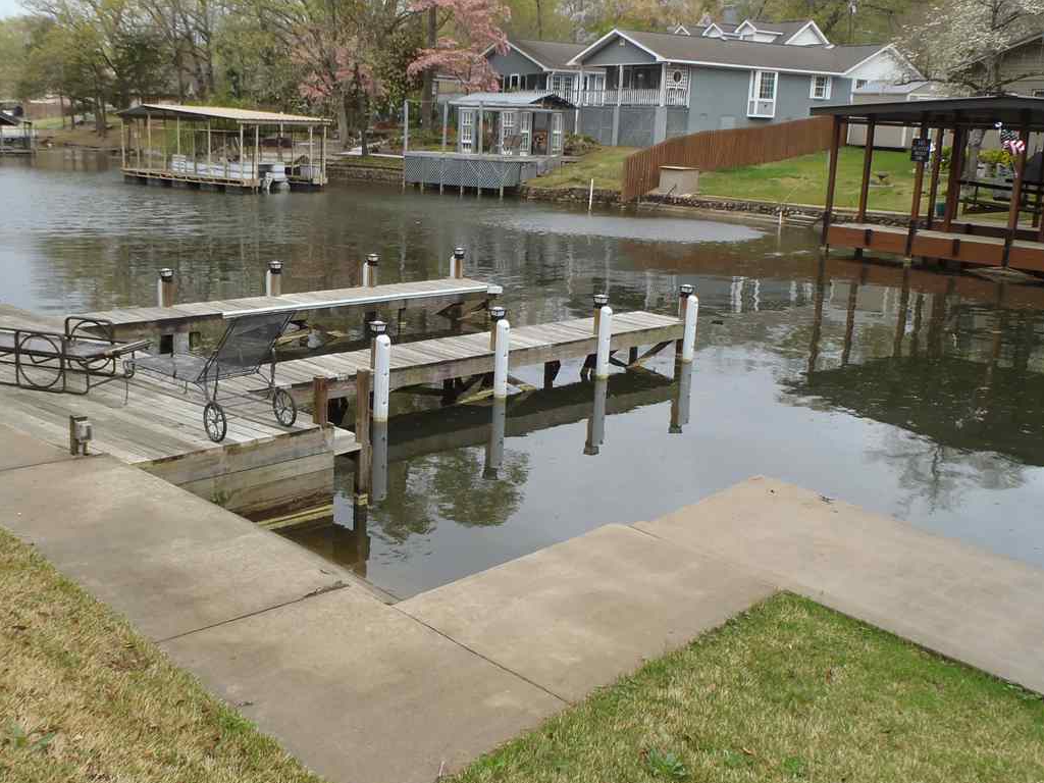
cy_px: 358
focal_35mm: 35
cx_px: 422
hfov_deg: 52.3
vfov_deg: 40.7
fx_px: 1056
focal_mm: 5
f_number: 3.9
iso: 80
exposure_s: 1/160
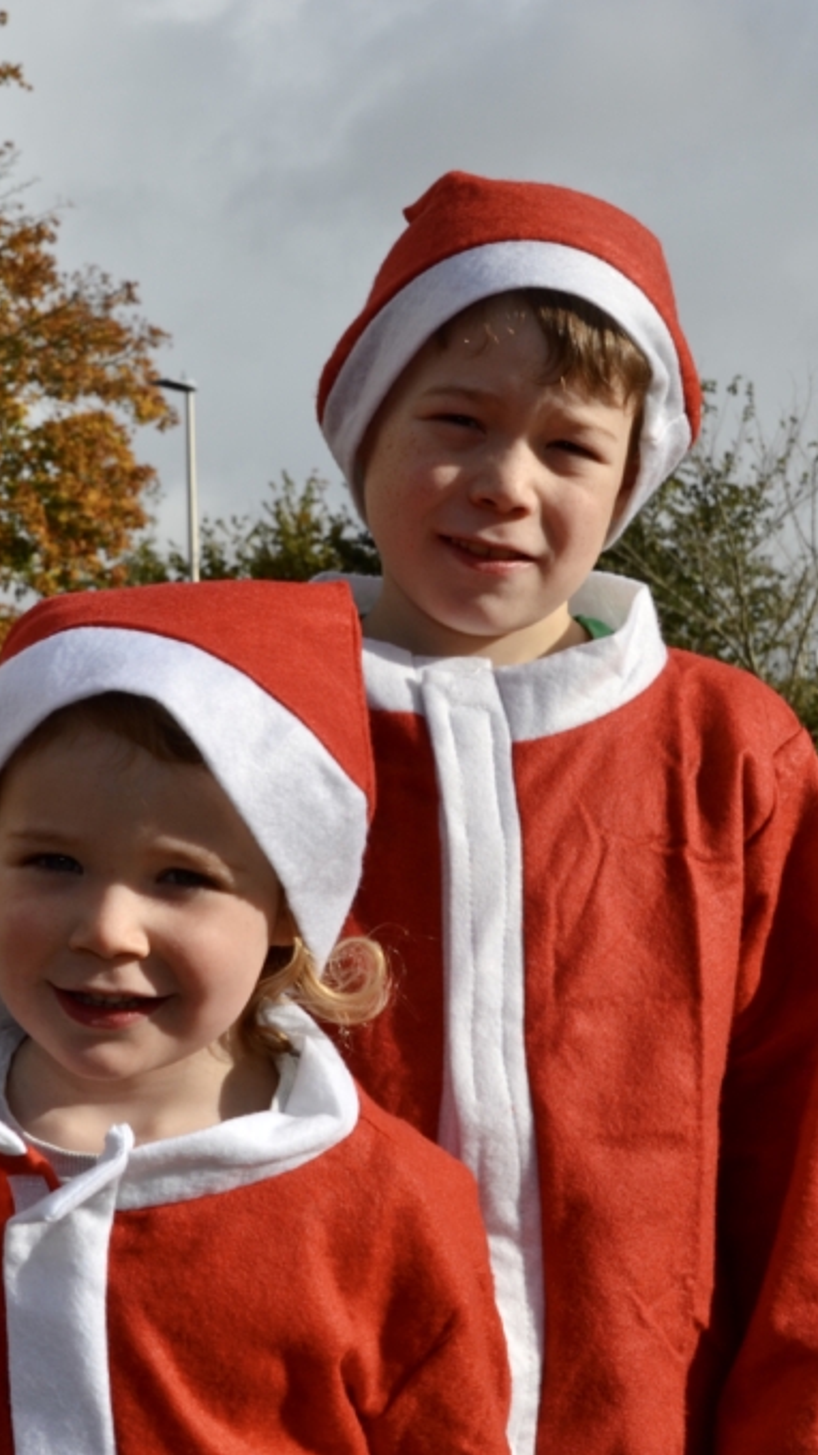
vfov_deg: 29.8
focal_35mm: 71
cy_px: 726
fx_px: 2740
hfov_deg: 17.0
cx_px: 396
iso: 100
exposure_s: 1/200
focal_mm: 30
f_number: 11
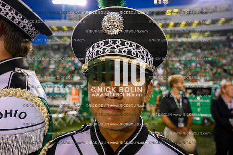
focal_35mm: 24
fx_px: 155
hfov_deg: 73.8
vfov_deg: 53.1
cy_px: 78
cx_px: 116
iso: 2000
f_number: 4
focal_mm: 24
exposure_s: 1/200
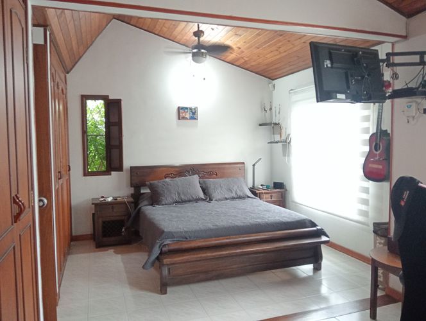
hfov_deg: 63.4
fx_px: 345
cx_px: 213
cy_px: 160
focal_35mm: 28
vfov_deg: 49.9
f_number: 1.8
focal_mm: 3.98
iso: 891
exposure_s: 1/33.3
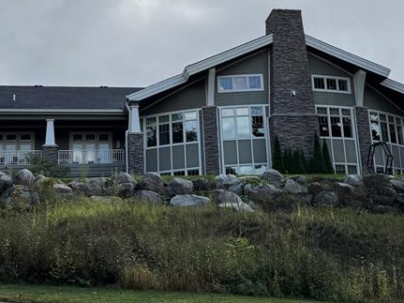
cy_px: 126
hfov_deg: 33.7
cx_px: 227
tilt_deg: +15.3
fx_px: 665
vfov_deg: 25.6
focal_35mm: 57
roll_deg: +3.2
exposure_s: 1/6410
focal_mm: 6.76
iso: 80
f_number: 1.78
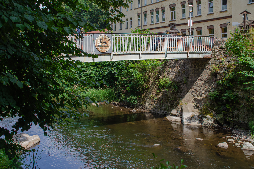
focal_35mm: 39
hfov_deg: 49.6
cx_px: 127
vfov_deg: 34.2
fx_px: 275
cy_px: 84
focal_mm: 26
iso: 200
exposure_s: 1/400
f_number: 7.1
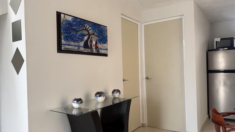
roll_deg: +1.6
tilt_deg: -0.1
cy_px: 68
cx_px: 120
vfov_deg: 42.9
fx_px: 168
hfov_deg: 69.9
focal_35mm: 27
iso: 160
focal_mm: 6.76
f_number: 1.78
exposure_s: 1/121
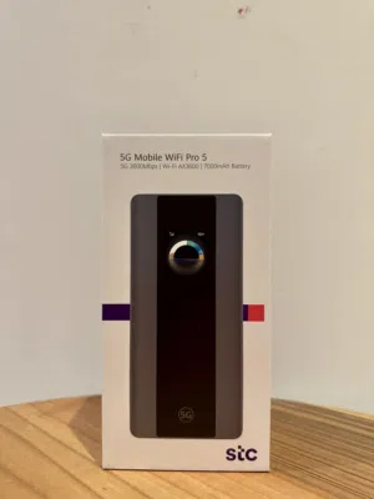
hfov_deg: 56.8
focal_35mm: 24
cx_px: 187
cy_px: 250
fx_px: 346
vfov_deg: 71.6
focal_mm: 6.86
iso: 400
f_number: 1.78
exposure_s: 1/50
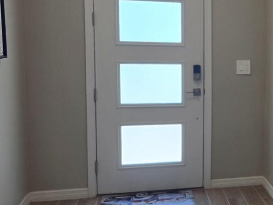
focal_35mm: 59
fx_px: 465
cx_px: 305
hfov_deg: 29.3
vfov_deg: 24.8
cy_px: 92
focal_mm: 6.3
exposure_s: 1/120
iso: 50
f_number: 1.7
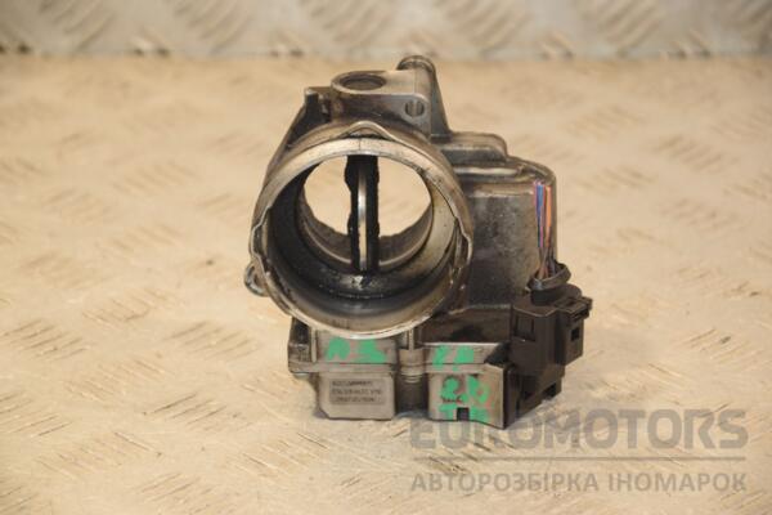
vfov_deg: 8.7
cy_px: 258
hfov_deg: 13.0
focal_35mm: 158
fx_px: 3377
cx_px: 386
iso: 800
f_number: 6.3
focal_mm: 105
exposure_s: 1/200
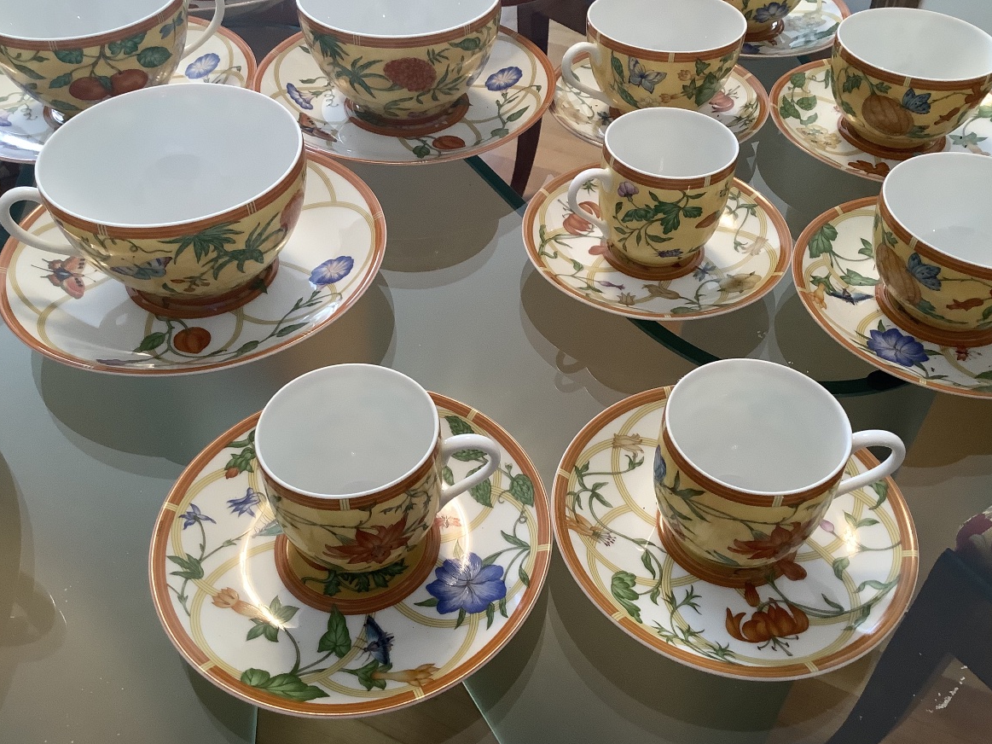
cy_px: 383
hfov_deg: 56.8
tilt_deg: -46.6
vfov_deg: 44.1
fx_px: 917
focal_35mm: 32
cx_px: 501
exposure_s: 1/50
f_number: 2.4
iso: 200
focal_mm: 3.3
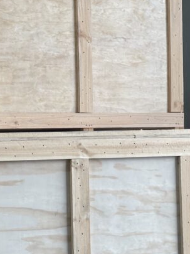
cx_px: 22
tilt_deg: -1.9
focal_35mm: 162
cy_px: 183
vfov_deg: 12.2
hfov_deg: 9.1
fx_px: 1187
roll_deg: +1.5
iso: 40
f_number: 2.2
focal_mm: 7.5
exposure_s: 1/100
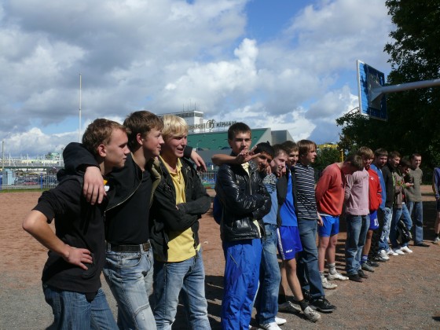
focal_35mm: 35
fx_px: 445
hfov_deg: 52.6
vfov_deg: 40.7
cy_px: 165
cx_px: 220
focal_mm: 7.4
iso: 100
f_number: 8
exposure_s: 1/500
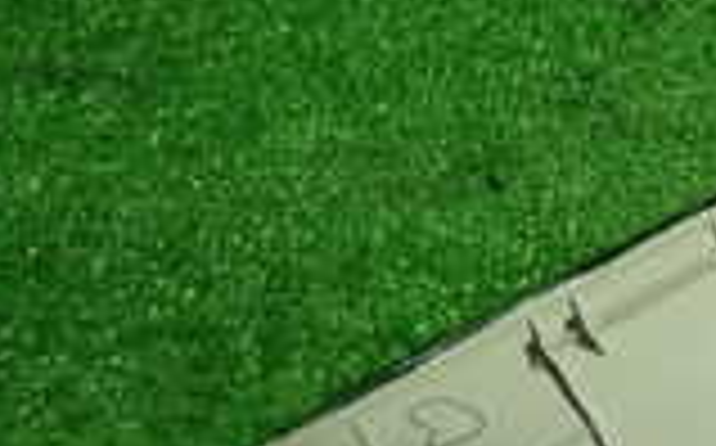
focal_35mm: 100
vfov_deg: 13.0
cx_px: 1292
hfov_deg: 17.1
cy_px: 108
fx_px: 1949
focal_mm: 4.5
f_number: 2
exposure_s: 1/40
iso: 200
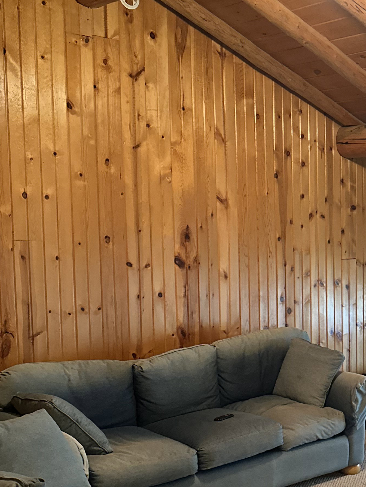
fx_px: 761
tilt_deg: -6.0
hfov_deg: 25.3
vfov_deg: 35.3
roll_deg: -1.5
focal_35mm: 54
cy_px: 313
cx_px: 388
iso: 800
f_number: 1.78
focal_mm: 6.86
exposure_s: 1/40
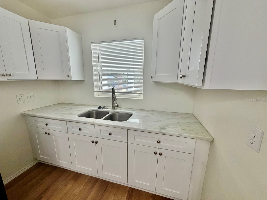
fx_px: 108
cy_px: 100
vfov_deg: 85.7
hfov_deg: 102.1
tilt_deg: -11.4
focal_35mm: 14
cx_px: 134
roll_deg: +0.4
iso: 160
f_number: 2.2
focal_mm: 2.22
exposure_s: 1/120
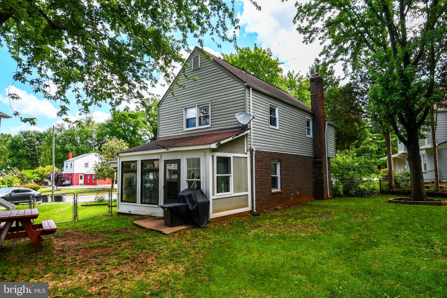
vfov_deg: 67.4
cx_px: 224
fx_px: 223
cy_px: 149
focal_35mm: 18
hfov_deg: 90.0
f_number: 8
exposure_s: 1/250
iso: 200
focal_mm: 12
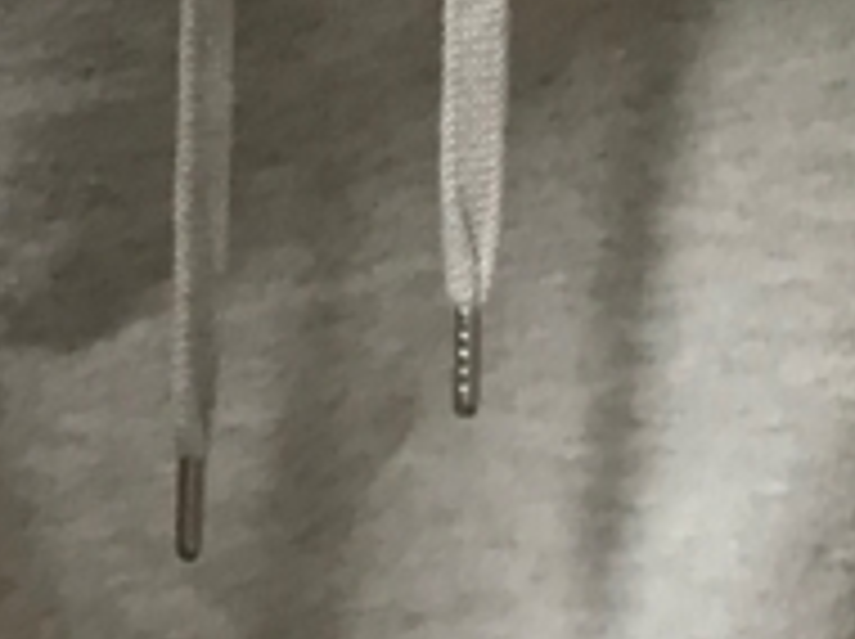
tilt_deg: -3.1
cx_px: 567
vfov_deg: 8.9
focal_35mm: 151
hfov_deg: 13.1
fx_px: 3725
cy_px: -882
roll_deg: -1.2
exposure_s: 1/17
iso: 50
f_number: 1.8
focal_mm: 3.99
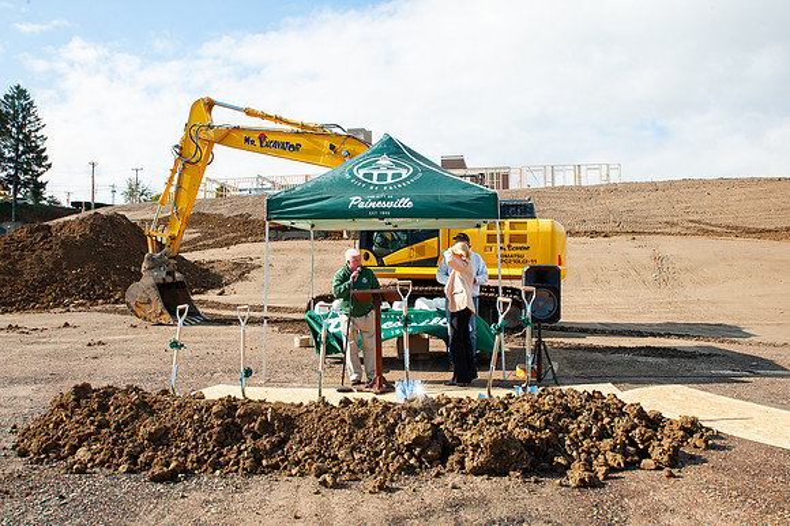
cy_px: 260
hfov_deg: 67.4
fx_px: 593
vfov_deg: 47.8
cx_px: 397
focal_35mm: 27
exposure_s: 1/200
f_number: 16
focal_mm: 24
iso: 400
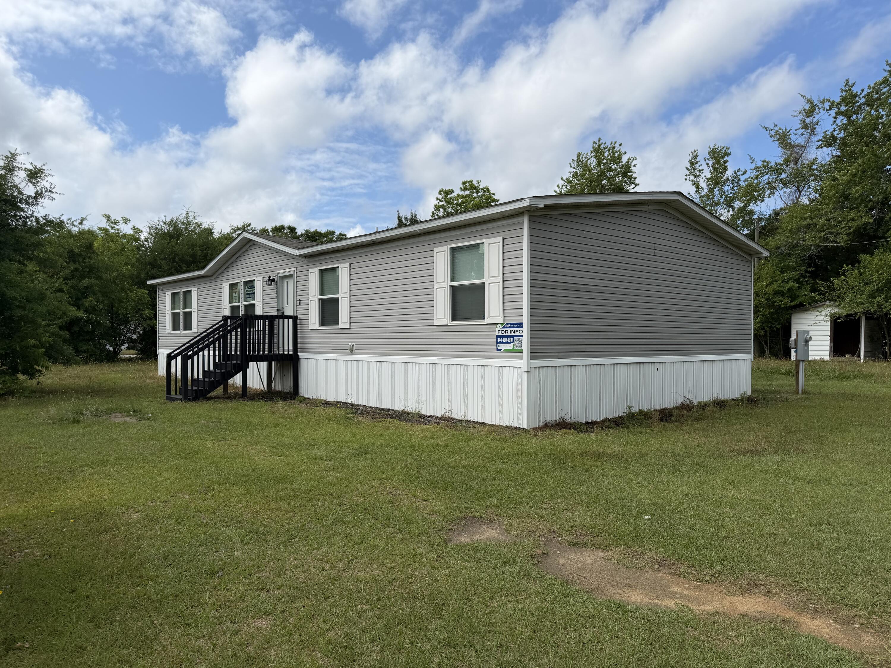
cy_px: 334
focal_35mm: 24
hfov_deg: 71.6
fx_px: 618
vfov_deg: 56.8
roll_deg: +0.3
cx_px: 446
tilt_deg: -0.2
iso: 80
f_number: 1.78
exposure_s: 1/6711
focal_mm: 6.76
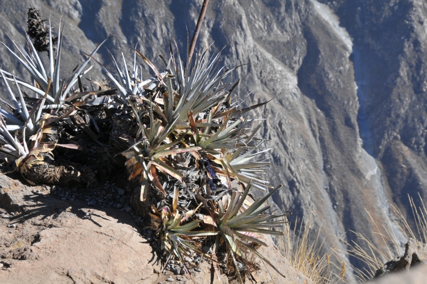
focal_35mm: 105
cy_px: 142
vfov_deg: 13.0
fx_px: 1244
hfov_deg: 19.5
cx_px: 214
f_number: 8
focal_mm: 70
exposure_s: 1/250
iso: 200
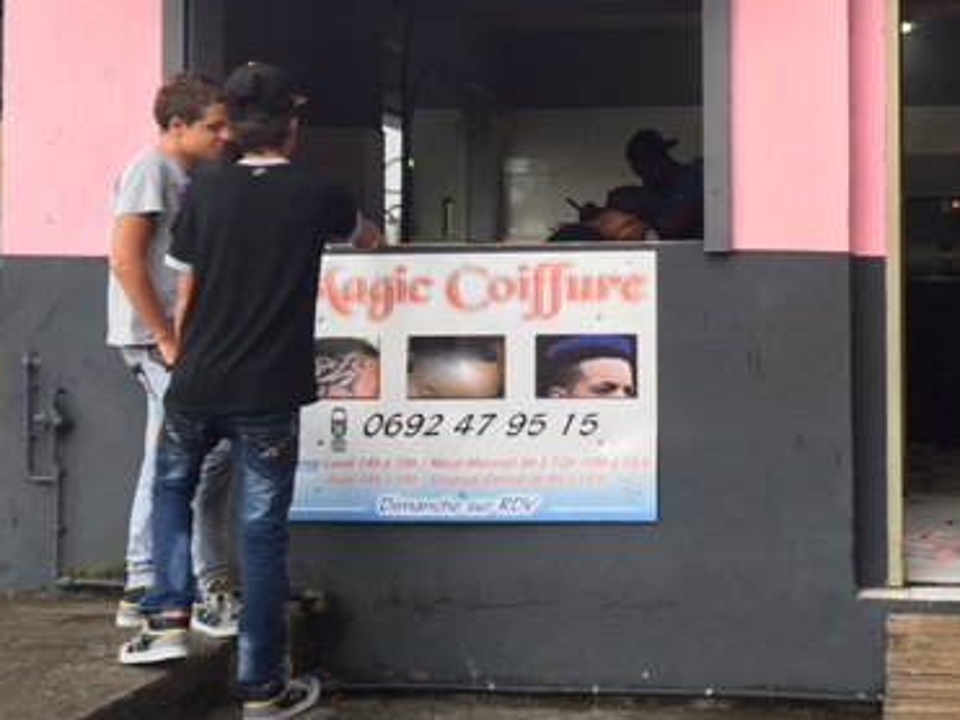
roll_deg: +0.8
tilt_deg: +2.2
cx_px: 745
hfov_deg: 37.1
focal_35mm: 50
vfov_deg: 28.9
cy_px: 228
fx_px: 1386
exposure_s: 1/101
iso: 25
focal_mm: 4.15
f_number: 2.2
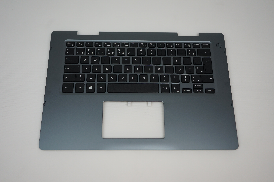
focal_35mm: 36
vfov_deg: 36.8
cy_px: 91
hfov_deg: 53.2
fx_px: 274
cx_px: 137
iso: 640
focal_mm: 36
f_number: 4
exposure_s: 1/160
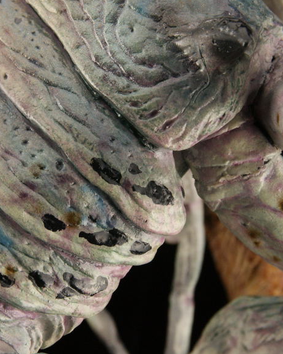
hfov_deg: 7.1
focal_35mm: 219
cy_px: 160
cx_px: 94
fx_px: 2293
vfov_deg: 8.8
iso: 400
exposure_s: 1/4
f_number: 13
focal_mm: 75
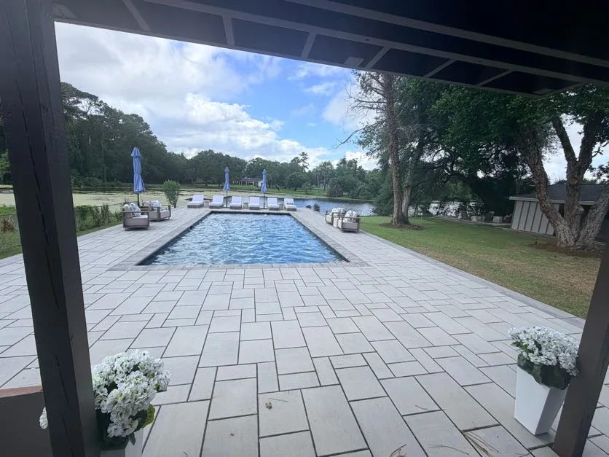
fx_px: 246
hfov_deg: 102.1
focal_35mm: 14
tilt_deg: -9.7
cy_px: 228
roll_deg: -2.5
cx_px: 304
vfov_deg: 85.7
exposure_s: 1/770
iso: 25
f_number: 2.2
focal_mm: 2.22
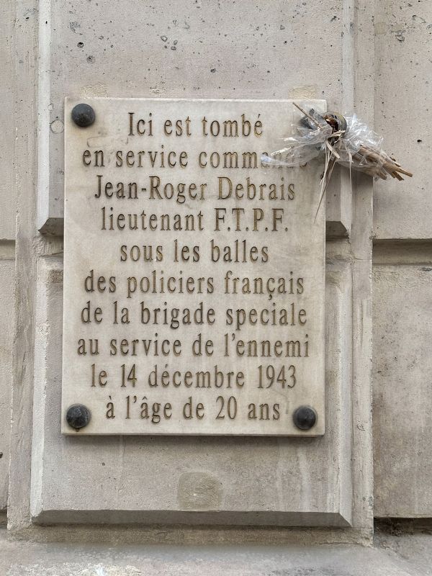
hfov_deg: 30.3
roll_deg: -1.0
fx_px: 799
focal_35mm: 48
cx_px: 216
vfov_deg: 39.7
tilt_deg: +1.8
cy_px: 288
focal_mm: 6.86
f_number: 1.78
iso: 64
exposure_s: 1/699
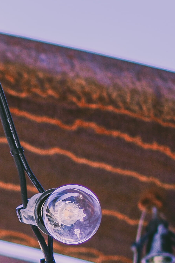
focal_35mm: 234
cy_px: 269
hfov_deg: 5.8
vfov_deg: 8.7
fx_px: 1707
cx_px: -152
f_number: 1.8
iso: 100
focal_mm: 35
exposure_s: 1/640
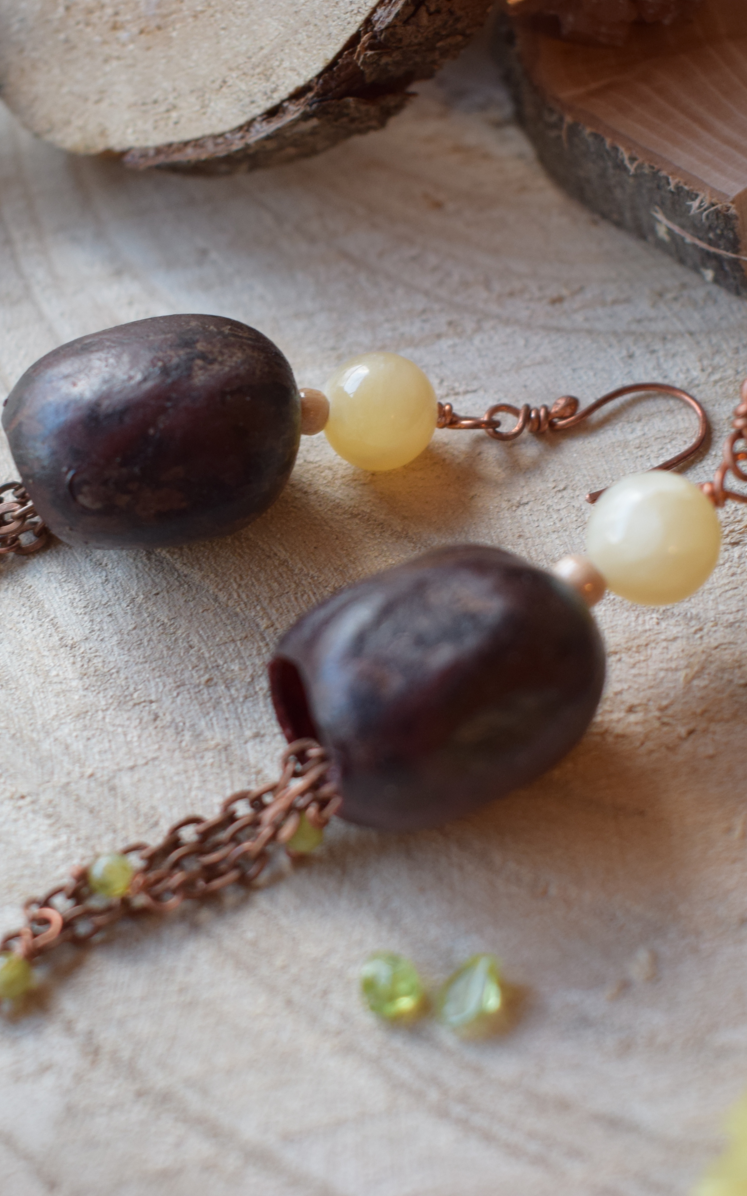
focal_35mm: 56
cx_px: 349
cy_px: 607
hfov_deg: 23.1
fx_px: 1824
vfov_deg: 36.3
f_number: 4
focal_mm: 24
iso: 560
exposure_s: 1/60
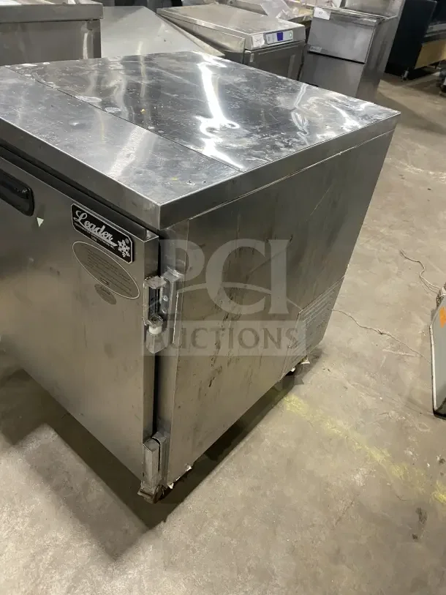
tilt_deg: -36.1
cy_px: 298
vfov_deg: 67.3
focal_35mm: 26
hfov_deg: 53.1
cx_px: 223
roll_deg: -8.0
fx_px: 447
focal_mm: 4.25
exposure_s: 1/60
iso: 320
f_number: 1.8
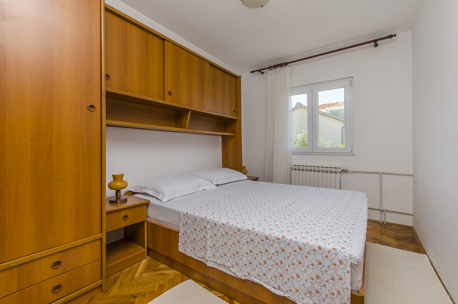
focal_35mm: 15
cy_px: 152
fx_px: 190
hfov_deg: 100.5
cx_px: 229
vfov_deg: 77.1
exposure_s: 1/100
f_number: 7.1
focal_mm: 10
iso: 100
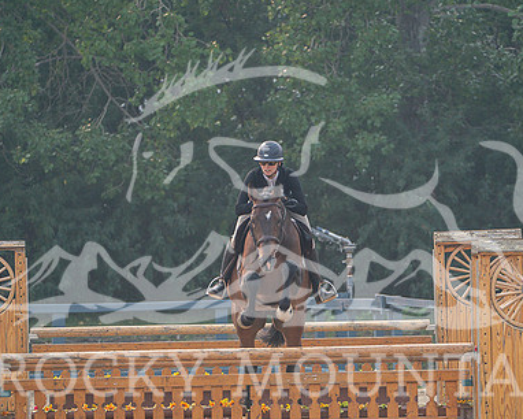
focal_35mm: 570
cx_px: 301
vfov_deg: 2.7
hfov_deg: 3.4
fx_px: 8827
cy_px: 251
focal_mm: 400
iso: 500
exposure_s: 1/640
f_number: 5.6
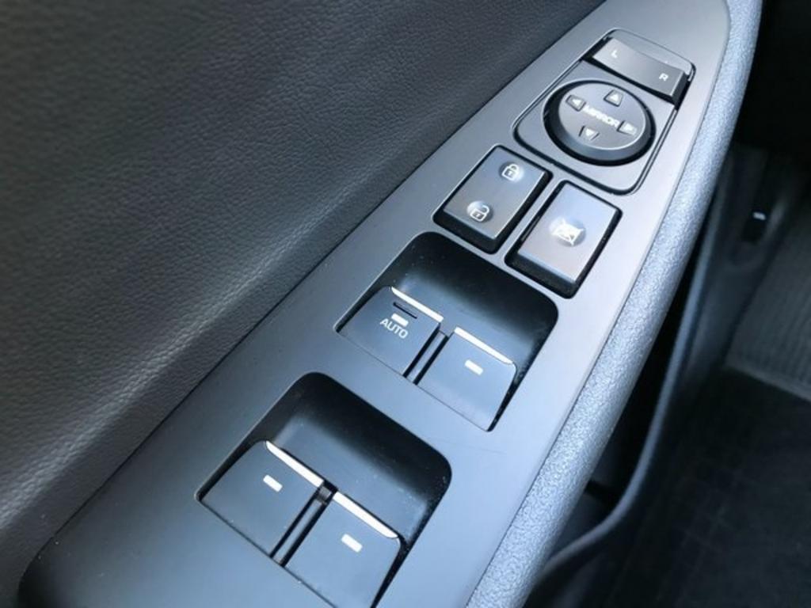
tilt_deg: -46.1
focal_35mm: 28
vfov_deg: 49.7
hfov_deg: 63.4
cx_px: 406
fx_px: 656
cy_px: 304
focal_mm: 3.99
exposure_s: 1/15
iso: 100
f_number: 1.8
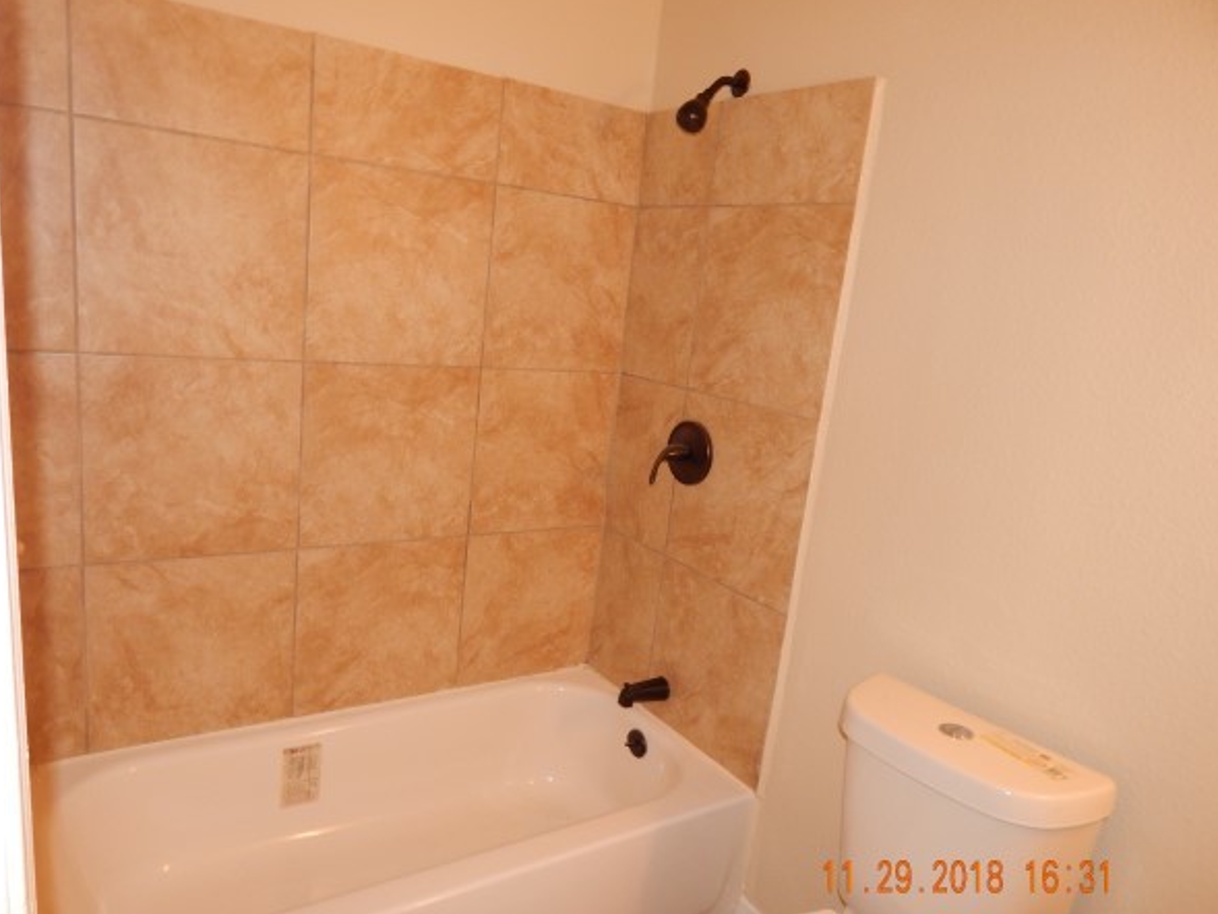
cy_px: 484
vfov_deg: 54.9
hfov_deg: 69.3
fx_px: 880
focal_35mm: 25
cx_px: 567
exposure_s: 1/30
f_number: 3
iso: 200
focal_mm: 4
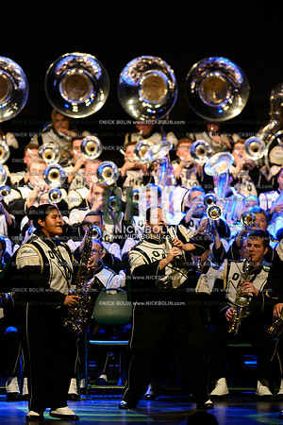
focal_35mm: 300
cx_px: 142
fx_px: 3537
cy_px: 212
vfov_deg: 6.9
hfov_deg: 4.6
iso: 5000
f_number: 4
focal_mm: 300
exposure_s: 1/500
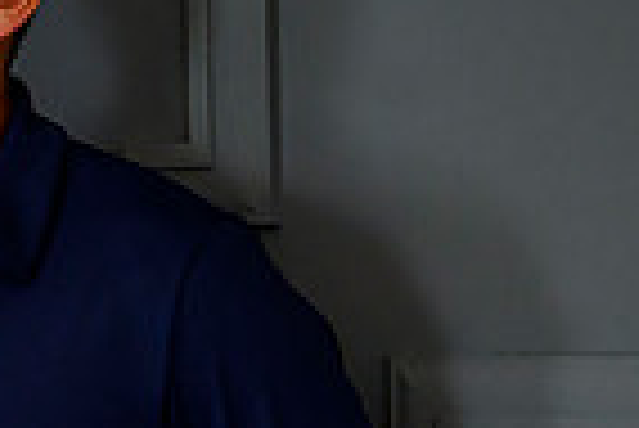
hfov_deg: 3.7
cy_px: 358
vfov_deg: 2.5
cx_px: -644
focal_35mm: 551
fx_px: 9790
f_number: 4
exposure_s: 1/500
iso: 4000
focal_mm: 135
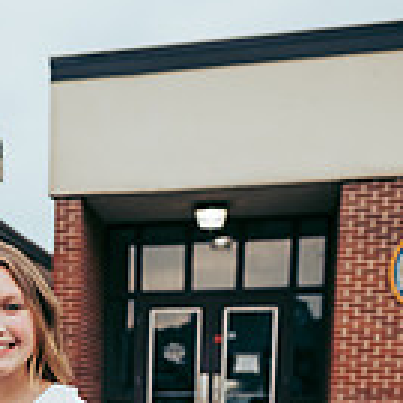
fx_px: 896
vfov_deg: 22.3
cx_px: 9
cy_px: 546
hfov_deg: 24.3
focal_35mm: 68
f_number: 2.8
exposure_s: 1/400
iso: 250
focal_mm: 24
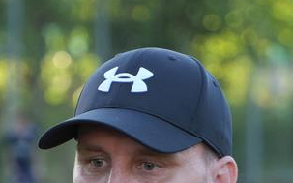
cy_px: 331
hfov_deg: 5.5
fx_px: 3065
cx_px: 73
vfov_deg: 3.4
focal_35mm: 384
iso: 1000
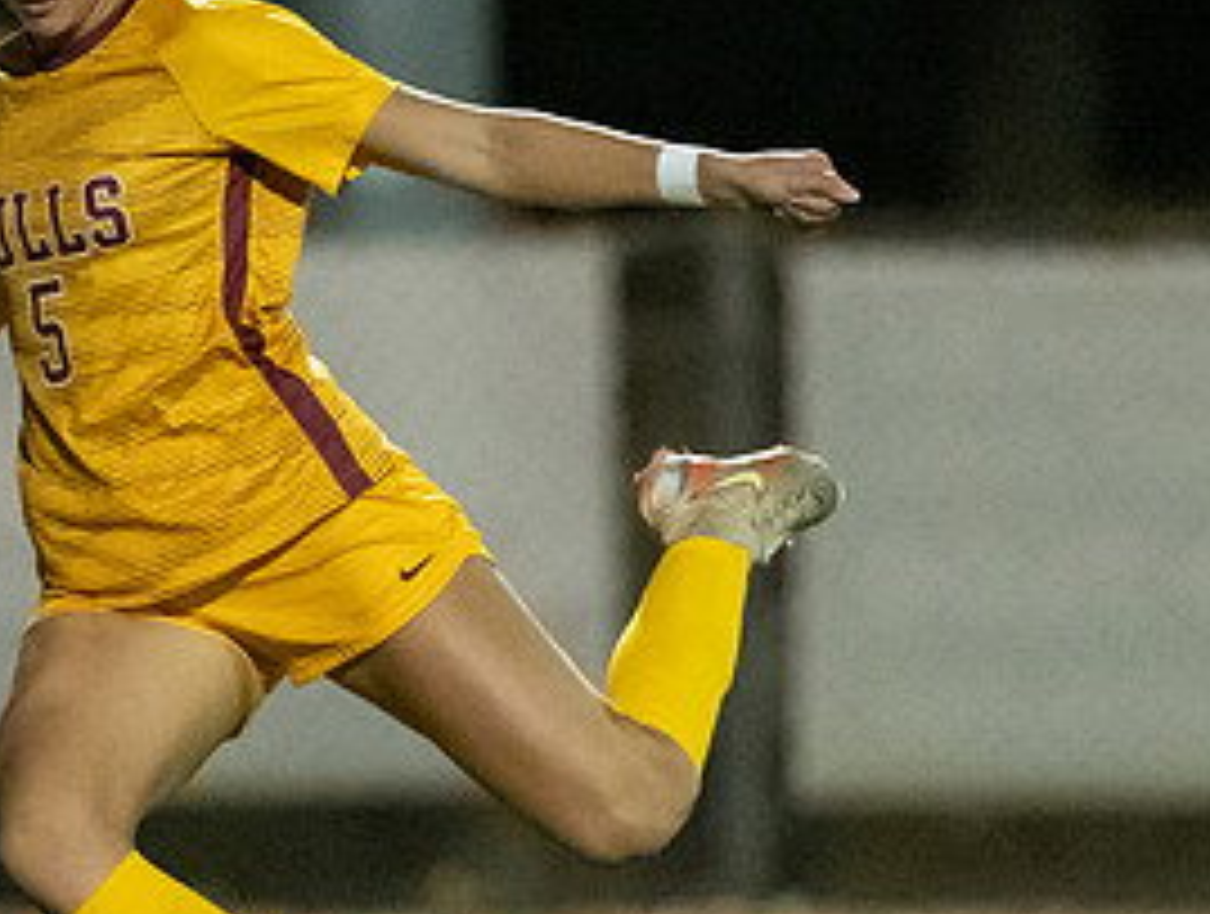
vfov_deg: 1.2
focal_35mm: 1239
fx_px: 43406
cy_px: 622
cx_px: 183
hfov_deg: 1.6
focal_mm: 300
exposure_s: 1/1000
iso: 16000
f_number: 2.8
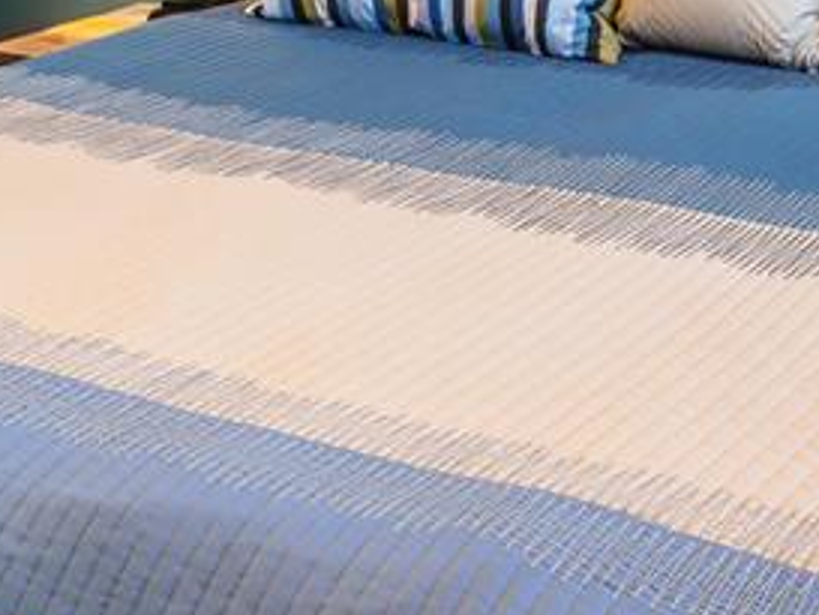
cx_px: 794
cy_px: -111
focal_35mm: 72
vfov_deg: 19.3
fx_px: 1704
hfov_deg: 25.8
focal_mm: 20
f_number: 4.5
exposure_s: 1/20
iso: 640
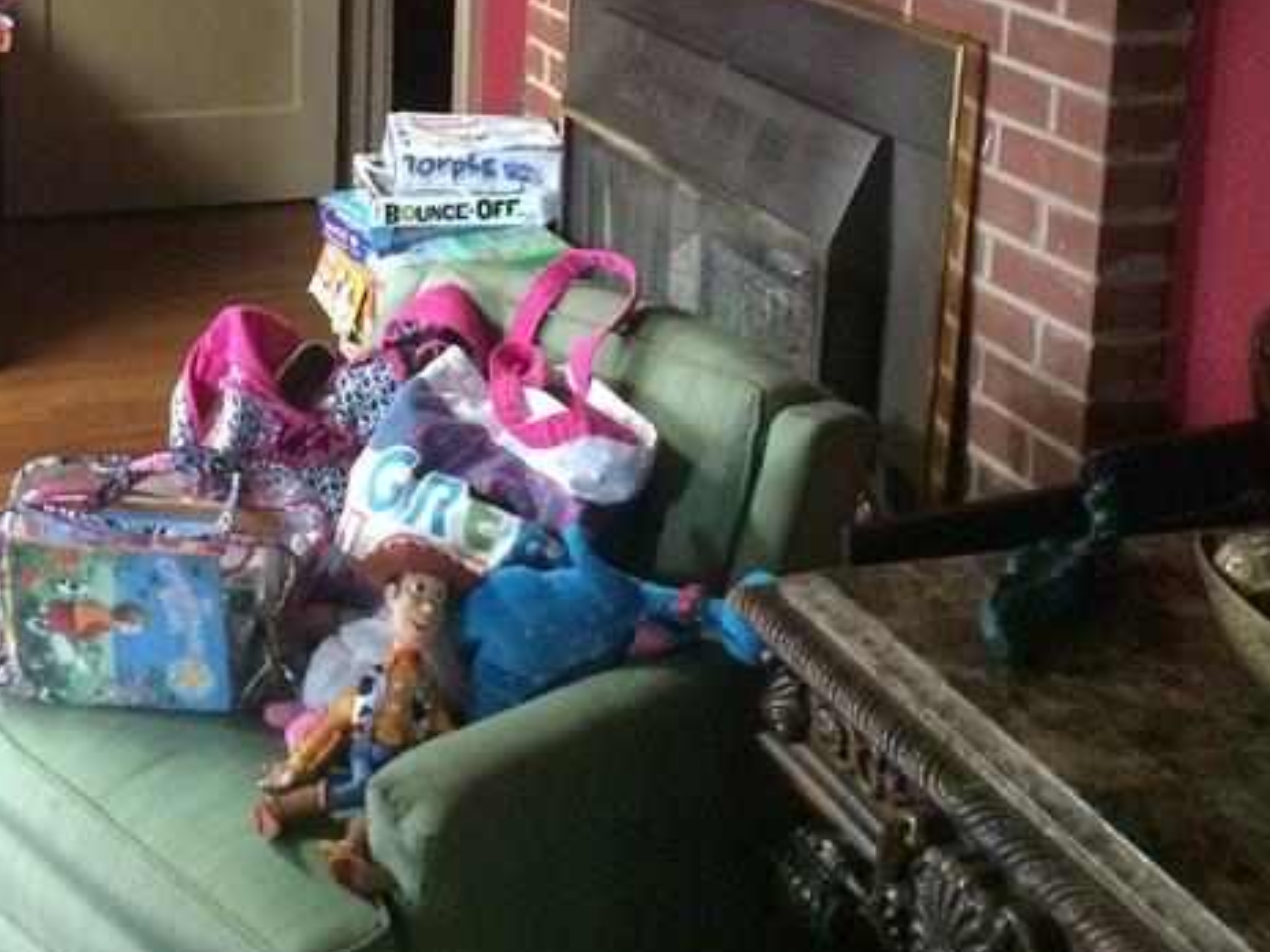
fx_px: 2348
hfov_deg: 29.2
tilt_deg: -10.1
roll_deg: +0.8
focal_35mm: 64
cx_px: 153
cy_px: -14
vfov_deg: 22.0
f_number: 2.2
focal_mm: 4.15
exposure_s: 1/20
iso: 320
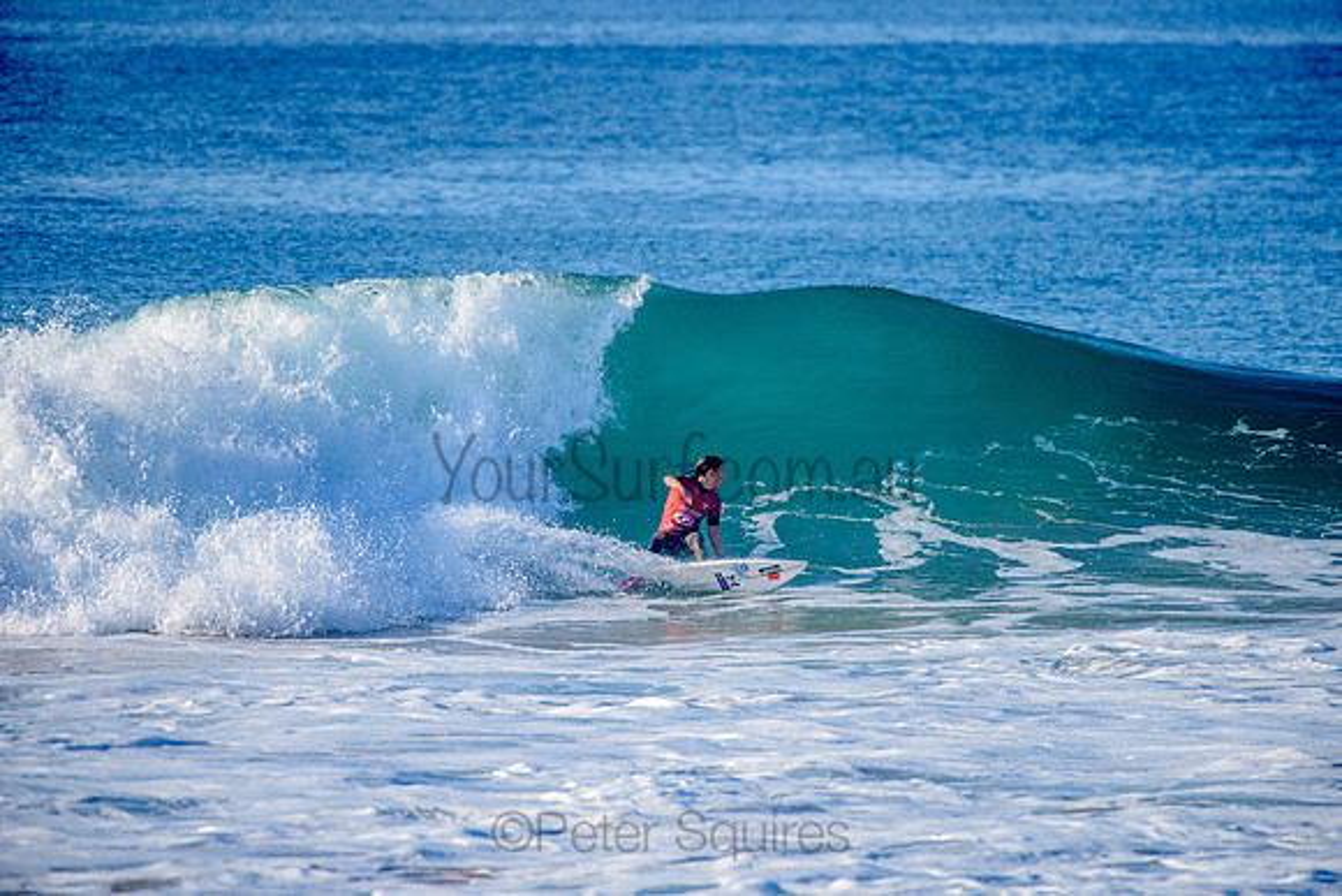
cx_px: 671
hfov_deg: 4.1
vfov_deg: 2.8
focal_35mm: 500
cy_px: 448
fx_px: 18642
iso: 250
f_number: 5.6
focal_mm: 500
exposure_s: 1/1600
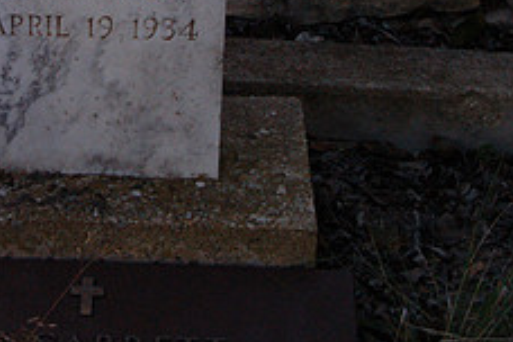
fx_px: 1899
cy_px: -65
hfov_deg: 15.2
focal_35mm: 133
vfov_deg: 10.1
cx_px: 70
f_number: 11
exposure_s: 1/320
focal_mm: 35
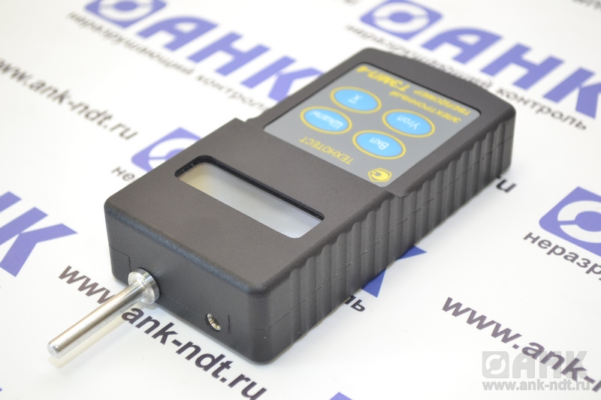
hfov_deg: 24.6
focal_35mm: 82
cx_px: 300
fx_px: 1377
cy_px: 200
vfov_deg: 16.5
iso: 720
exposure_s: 1/60
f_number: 5.6
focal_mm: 55
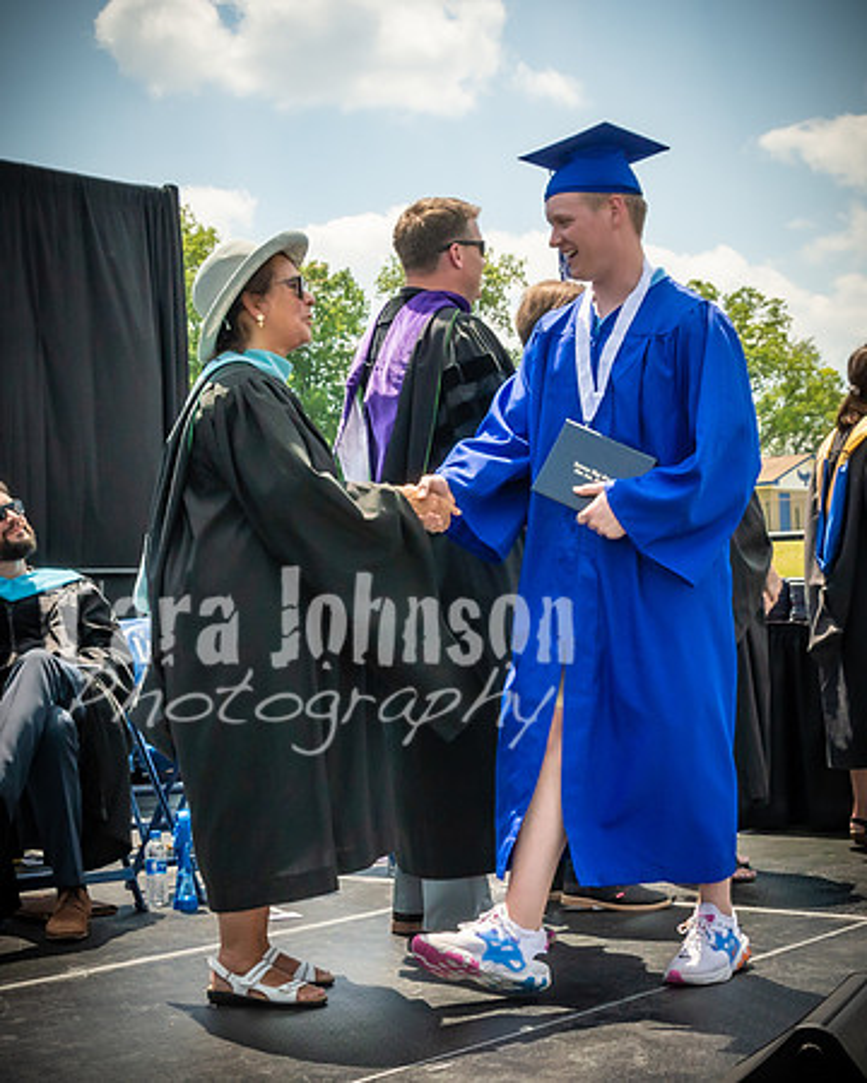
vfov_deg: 32.9
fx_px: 1836
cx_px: 332
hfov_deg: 26.5
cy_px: 609
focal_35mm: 57
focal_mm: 17
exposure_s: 1/800
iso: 200
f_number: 7.1
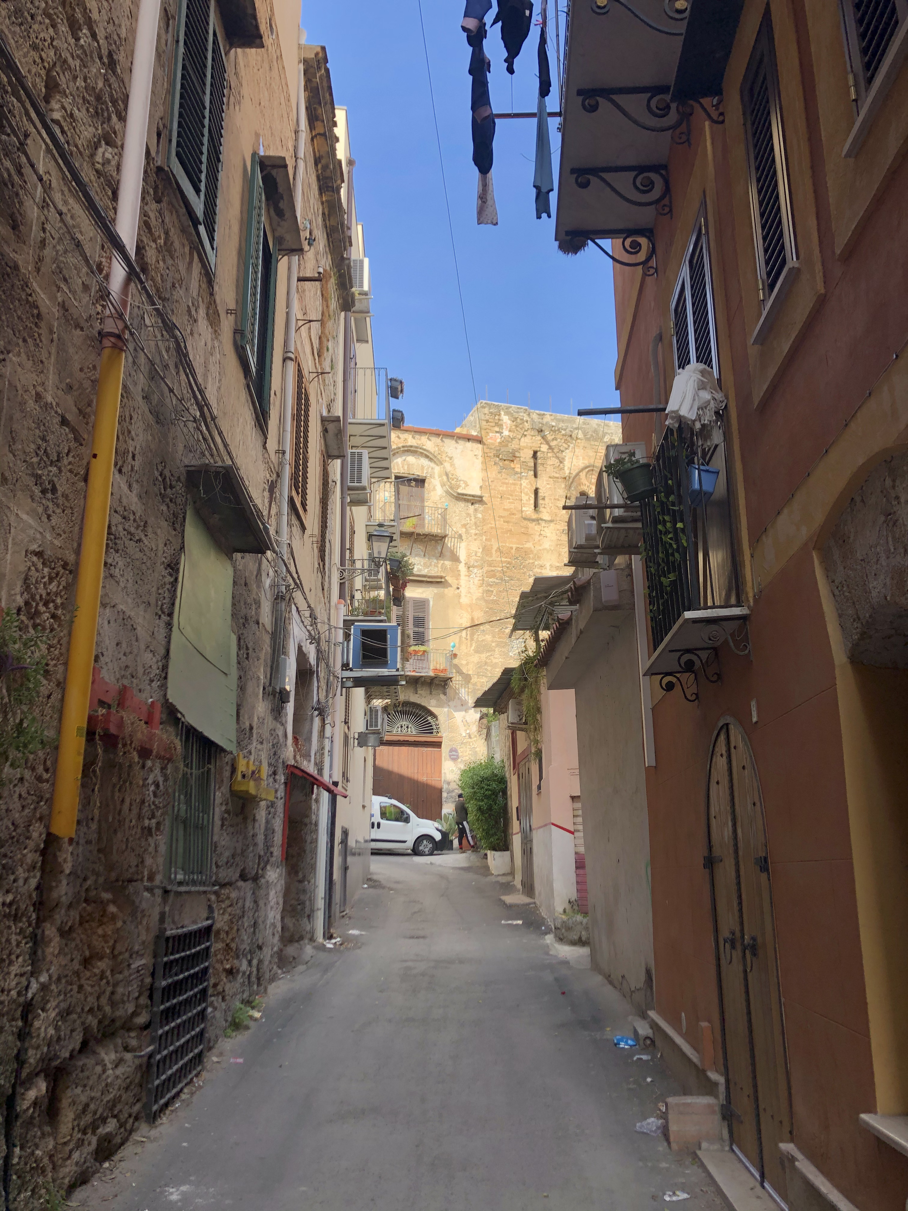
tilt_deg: +14.4
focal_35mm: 28
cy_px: 606
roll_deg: +1.3
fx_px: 979
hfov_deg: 49.7
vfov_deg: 63.4
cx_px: 454
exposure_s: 1/454
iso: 20
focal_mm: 4
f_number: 1.8
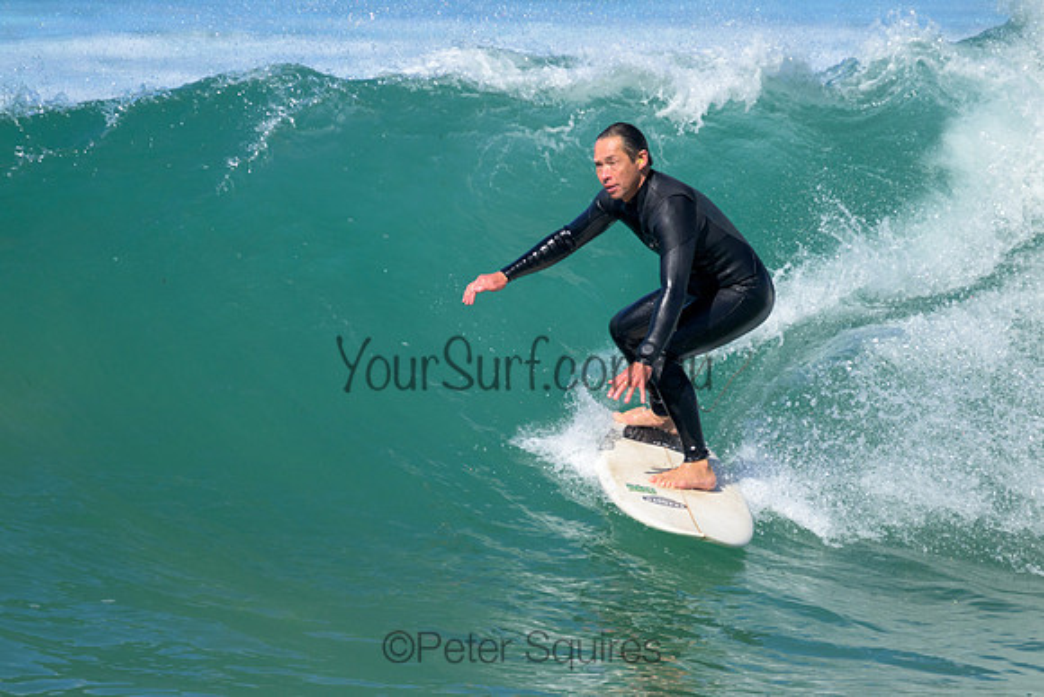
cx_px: 522
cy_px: 348
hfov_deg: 2.6
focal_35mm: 800
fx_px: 23204
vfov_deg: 1.7
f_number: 11
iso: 1250
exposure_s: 1/800
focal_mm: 800
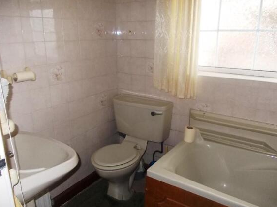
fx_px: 232
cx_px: 138
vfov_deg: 48.2
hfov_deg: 61.7
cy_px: 106
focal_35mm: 29
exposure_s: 1/25
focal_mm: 4
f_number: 2.7
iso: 200
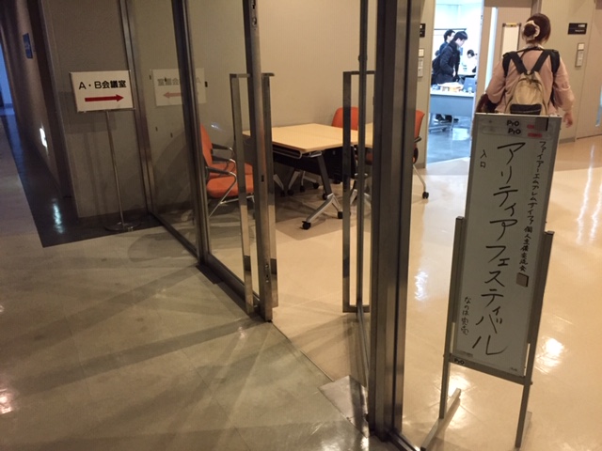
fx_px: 504
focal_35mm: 29
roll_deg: +0.8
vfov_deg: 48.2
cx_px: 301
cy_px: 226
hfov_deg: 61.7
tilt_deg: -19.4
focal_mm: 4.15
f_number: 2.2
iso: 250
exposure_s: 1/30
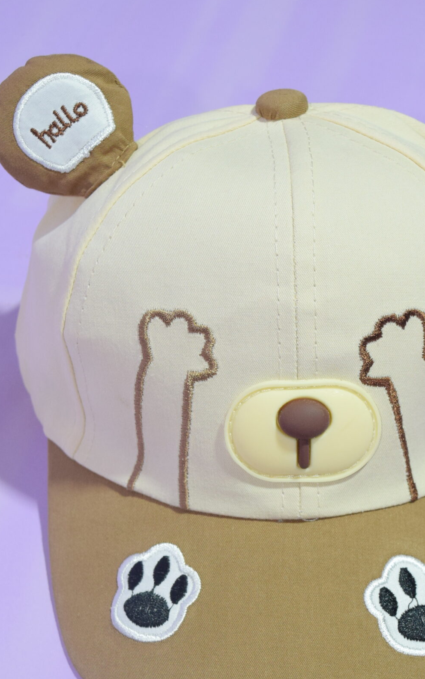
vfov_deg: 27.8
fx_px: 1371
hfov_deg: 17.6
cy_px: 364
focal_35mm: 74
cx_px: 288
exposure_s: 1/100
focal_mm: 30
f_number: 8
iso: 800
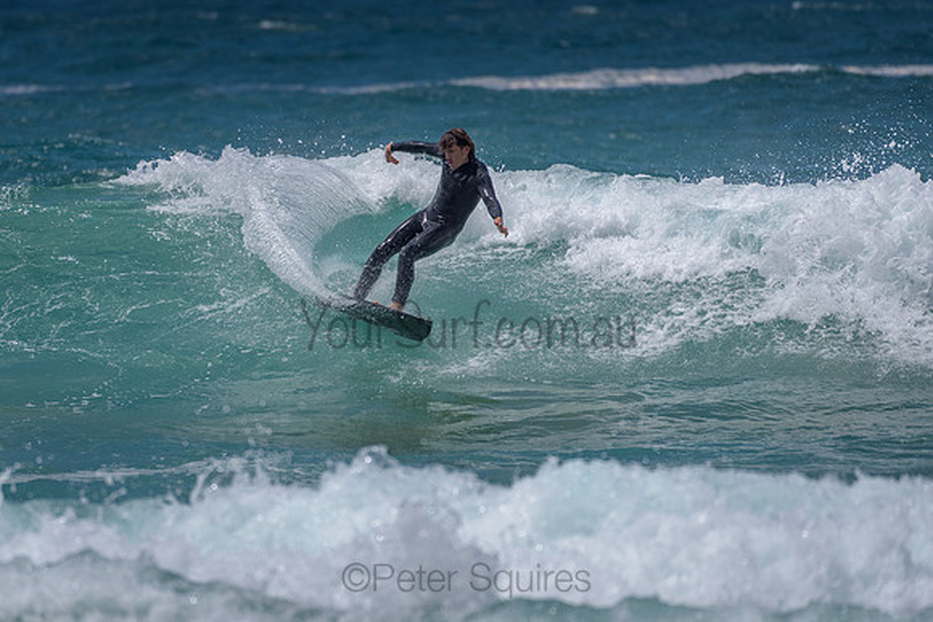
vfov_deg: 2.2
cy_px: 289
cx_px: 360
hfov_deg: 3.4
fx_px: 15923
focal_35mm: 614
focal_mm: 500
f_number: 5.6
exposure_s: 1/2000
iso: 72
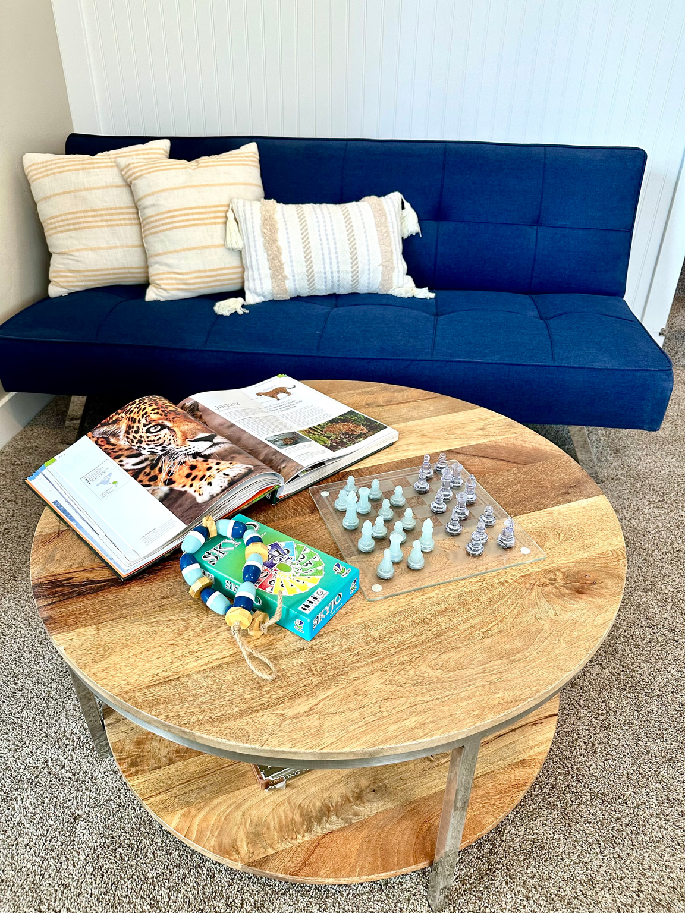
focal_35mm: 24
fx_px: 633
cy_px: 456
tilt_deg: -31.1
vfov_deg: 71.6
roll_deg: -1.5
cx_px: 342
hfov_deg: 56.8
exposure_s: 1/120
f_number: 1.78
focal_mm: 6.86
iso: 160
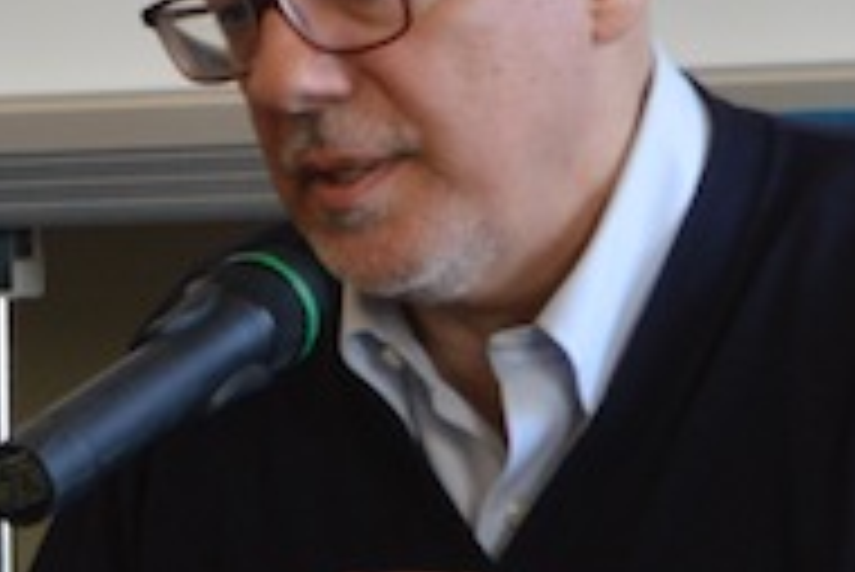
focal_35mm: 394
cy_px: 385
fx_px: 9364
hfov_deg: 5.2
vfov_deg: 3.5
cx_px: -567
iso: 400
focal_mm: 50
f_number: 4
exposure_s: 1/60
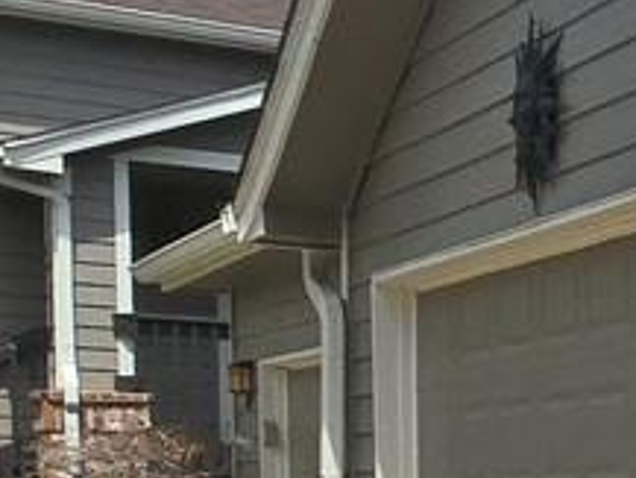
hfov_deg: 10.8
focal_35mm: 96
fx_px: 1765
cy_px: 628
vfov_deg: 14.7
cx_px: 2014
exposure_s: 1/3861
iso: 50
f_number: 2.2
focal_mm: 2.2
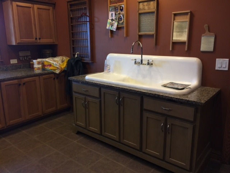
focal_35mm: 29
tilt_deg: -12.8
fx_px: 193
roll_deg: +0.8
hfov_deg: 61.7
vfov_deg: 48.2
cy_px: 86
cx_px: 115
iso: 32
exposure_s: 1/15
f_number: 2.2
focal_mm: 4.15
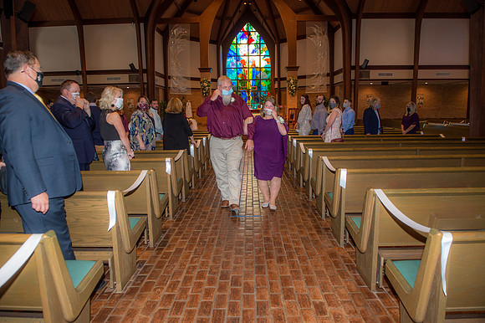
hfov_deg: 69.4
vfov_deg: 49.5
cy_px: 162
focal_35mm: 26
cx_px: 242
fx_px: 350
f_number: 5
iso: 1250
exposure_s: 1/125
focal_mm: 26
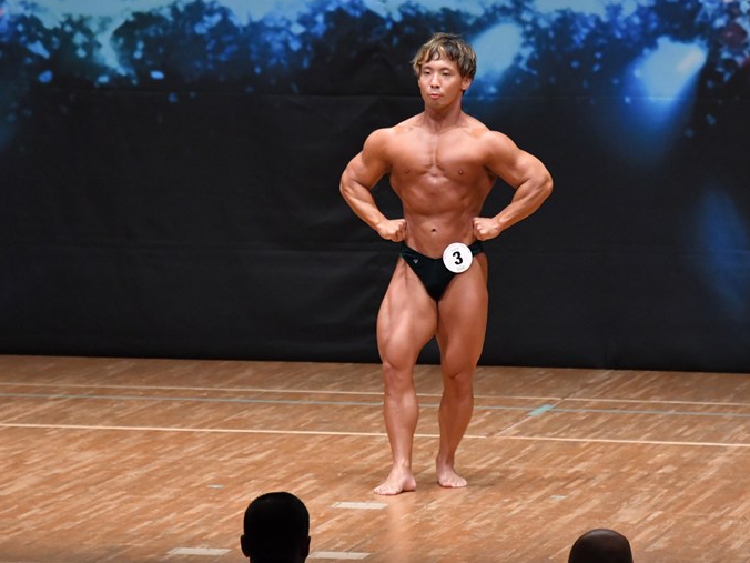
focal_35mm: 314
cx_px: 419
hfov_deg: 6.3
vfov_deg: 4.7
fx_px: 6803
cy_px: 284
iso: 6400
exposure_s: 1/400
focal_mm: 190
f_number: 5.6
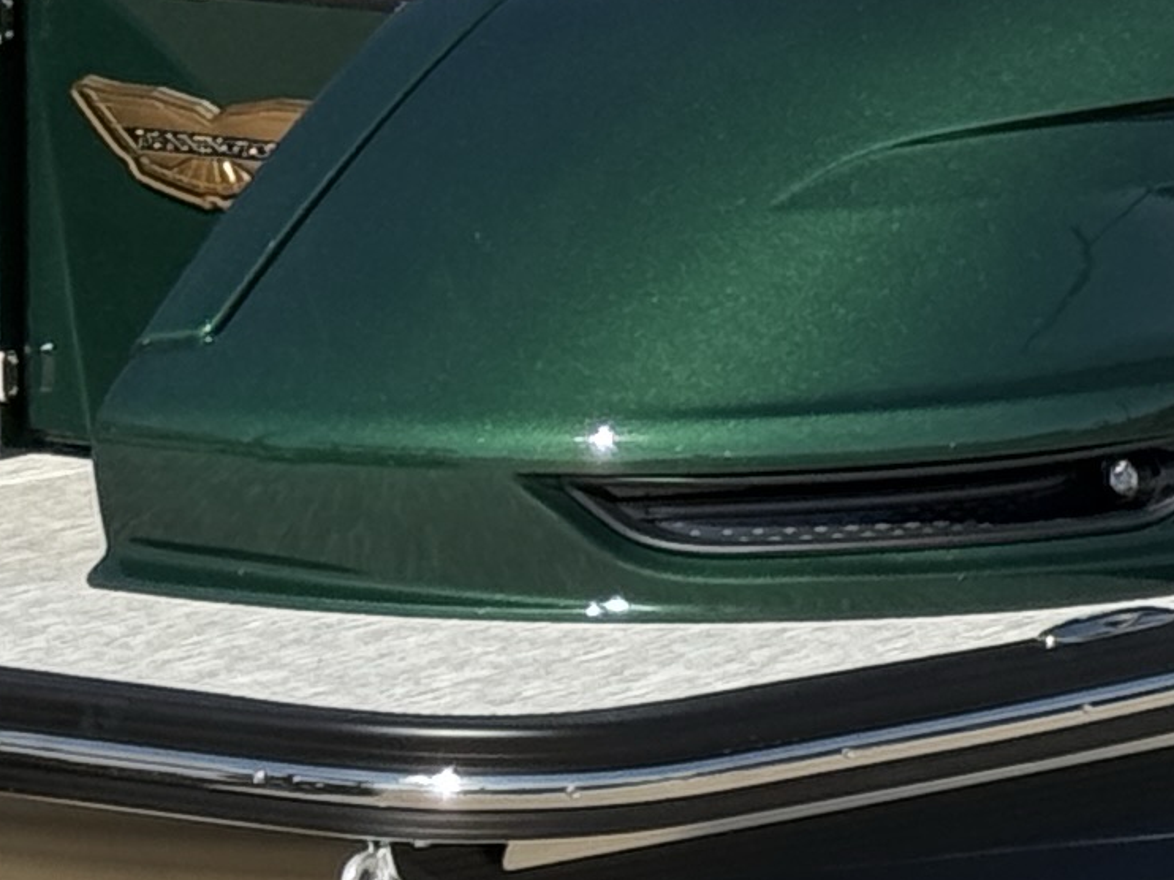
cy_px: 16
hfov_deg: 7.5
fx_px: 8849
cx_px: 1267
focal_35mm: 261
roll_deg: +1.1
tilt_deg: -5.8
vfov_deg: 5.7
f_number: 1.78
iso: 64
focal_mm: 6.76
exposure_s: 1/4587
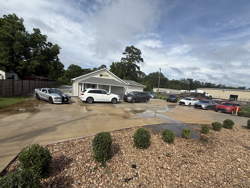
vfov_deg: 85.7
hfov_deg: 102.1
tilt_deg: -5.7
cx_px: 125
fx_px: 101
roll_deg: -4.3
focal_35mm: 14
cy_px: 94
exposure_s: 1/2410
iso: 50
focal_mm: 2.22
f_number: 2.2
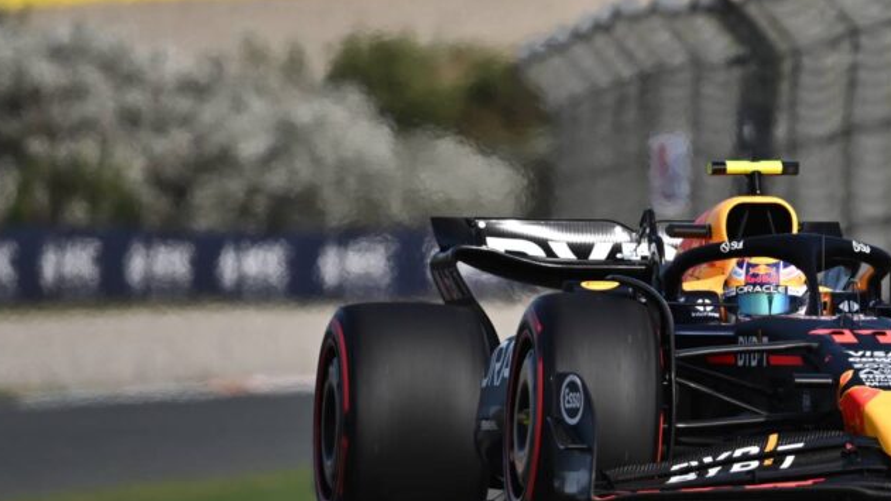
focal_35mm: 776
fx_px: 18334
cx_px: 672
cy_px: 274
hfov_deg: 2.8
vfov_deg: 1.6
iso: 125
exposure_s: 1/1600
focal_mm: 400
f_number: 4.5
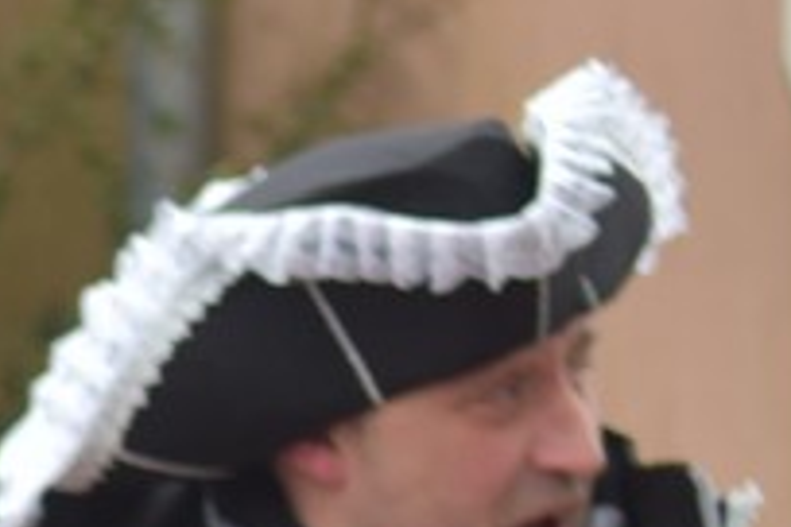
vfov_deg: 3.6
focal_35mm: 377
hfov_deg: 5.3
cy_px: 730
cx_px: -1159
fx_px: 8283
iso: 320
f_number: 2.8
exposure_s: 1/200
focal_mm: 50
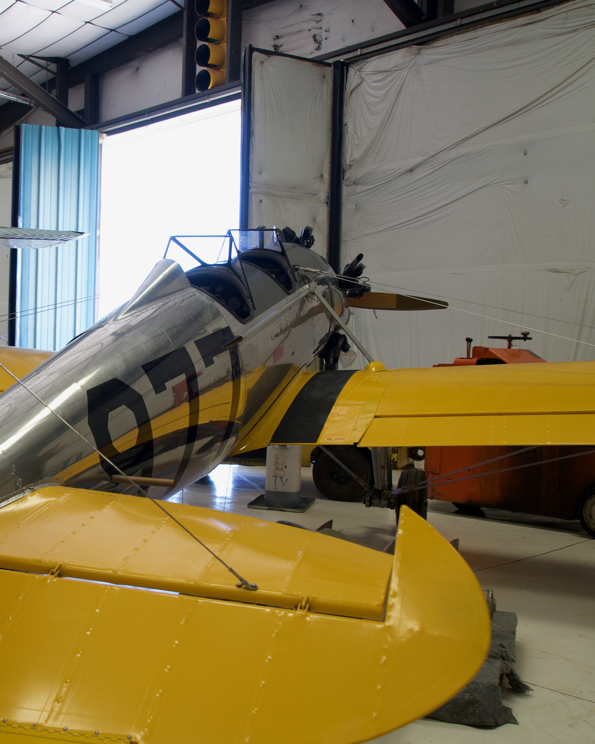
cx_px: 99
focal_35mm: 41
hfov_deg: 35.1
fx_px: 902
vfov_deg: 44.7
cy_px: 403
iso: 200
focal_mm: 24
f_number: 4
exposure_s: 1/60
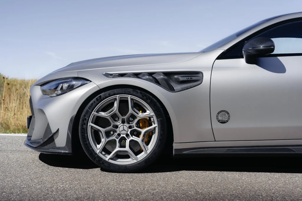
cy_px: 100
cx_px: 151
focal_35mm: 53
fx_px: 445
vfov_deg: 25.5
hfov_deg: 37.5
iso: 100
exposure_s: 1/125
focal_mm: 53
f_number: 4
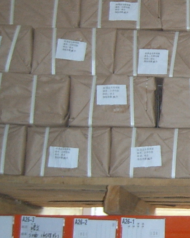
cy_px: 101
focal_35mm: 104
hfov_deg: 13.8
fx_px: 732
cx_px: 299
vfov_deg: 18.5
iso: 69
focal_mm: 5.8
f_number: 2.8
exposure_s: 1/30
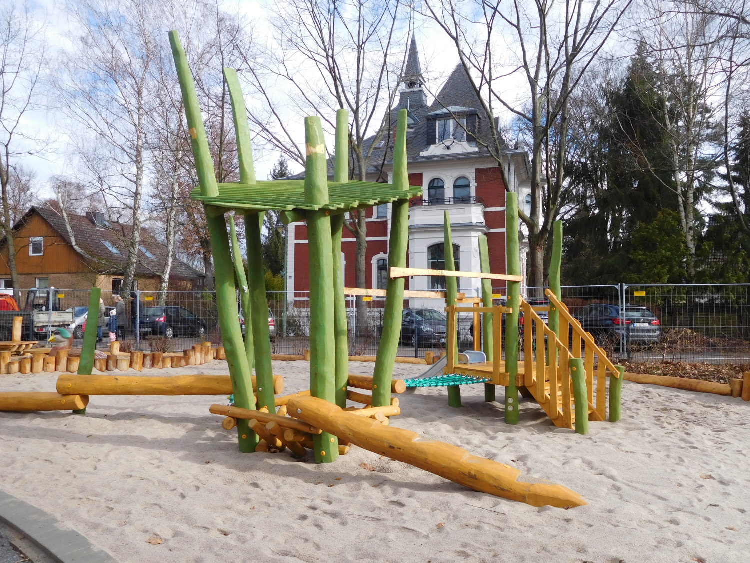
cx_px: 375
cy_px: 282
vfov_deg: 54.9
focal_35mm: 25
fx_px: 542
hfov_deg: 69.4
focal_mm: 4.5
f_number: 3.4
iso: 125
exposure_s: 1/500
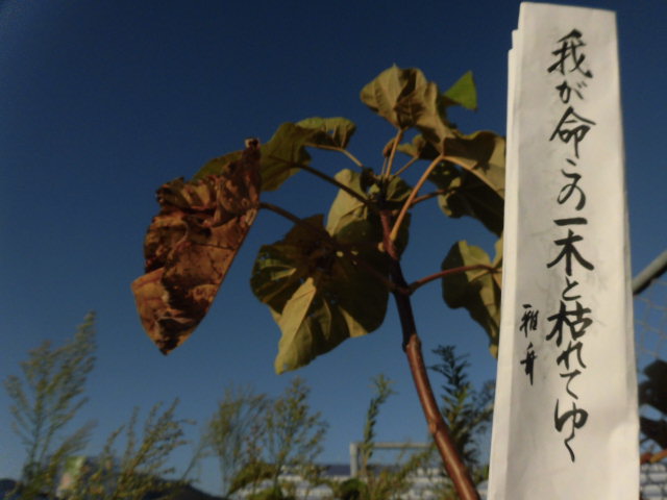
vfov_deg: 56.8
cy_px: 250
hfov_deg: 71.6
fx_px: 462
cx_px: 334
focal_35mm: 24
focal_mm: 4.3
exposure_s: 1/640
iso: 100
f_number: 7.8
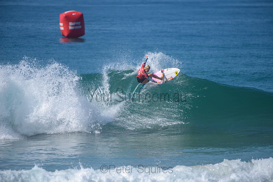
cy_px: 91
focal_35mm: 500
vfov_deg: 2.8
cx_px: 136
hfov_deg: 4.1
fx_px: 3792
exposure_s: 1/2000
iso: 180
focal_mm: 500
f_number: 5.6
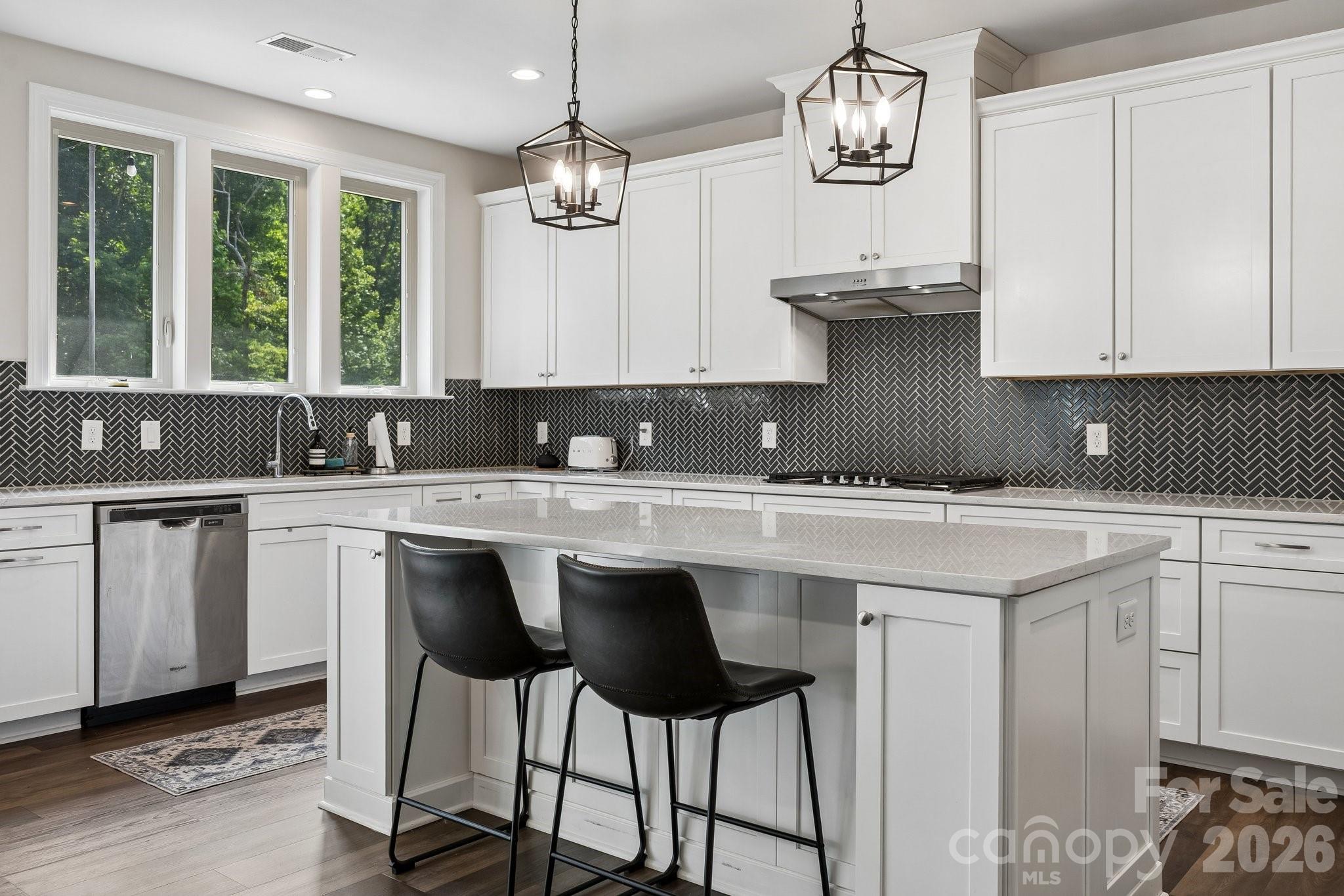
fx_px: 1045
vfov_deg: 46.4
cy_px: 448
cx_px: 672
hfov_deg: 65.5
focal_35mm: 28
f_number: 7.1
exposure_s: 1/30
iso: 160
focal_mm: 28
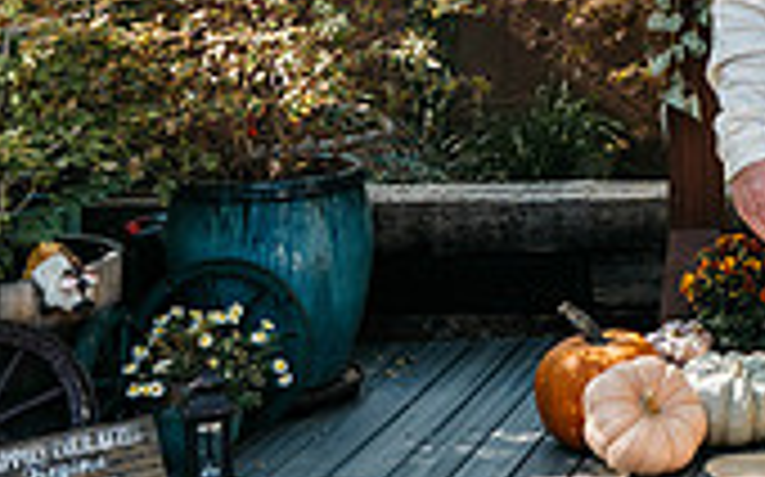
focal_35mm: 102
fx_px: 2125
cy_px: -36
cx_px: 1123
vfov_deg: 12.6
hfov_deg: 18.3
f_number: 2.8
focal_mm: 28
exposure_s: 1/400
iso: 160
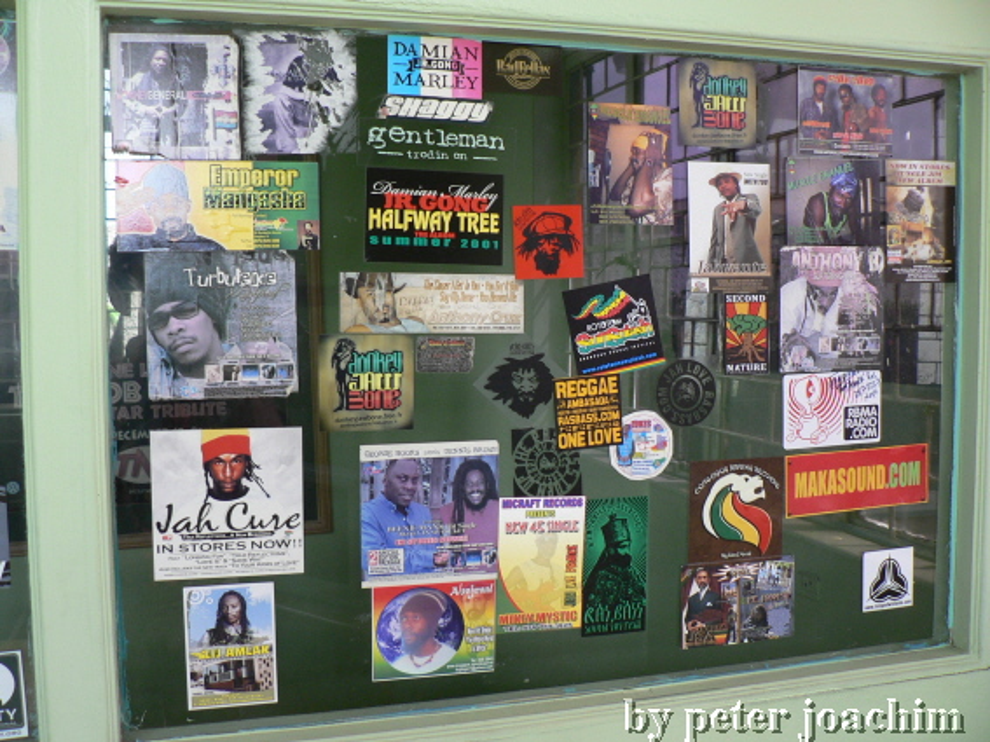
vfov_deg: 40.7
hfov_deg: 52.6
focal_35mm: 35
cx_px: 495
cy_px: 371
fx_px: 1001
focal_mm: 6
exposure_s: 1/30
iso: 150
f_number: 2.8
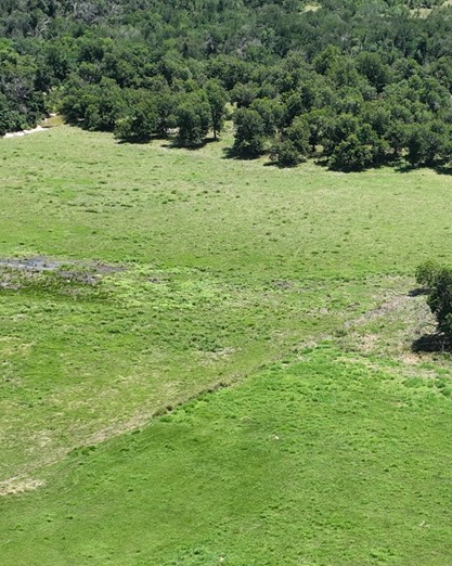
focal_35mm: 92
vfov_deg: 20.7
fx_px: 1540
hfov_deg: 16.5
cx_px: 389
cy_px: 381
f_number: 2.8
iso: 130
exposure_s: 1/1250
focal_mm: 12.29
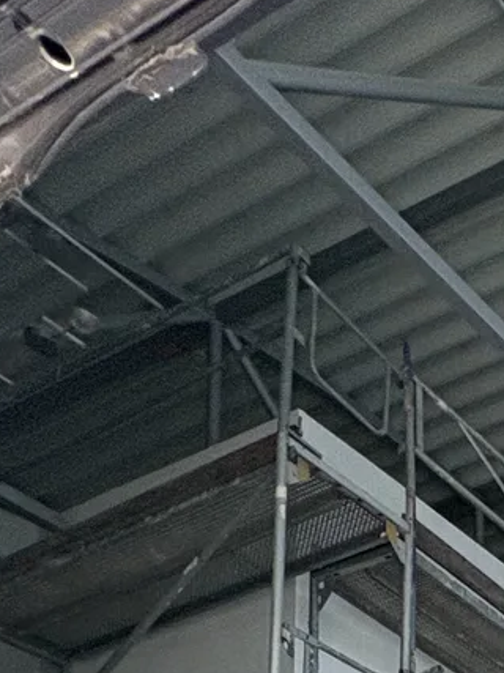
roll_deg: +3.7
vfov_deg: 20.8
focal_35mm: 63
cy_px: 1225
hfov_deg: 17.3
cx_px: 991
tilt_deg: +7.6
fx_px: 1224
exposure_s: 1/130
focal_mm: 2.22
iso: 125
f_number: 2.2
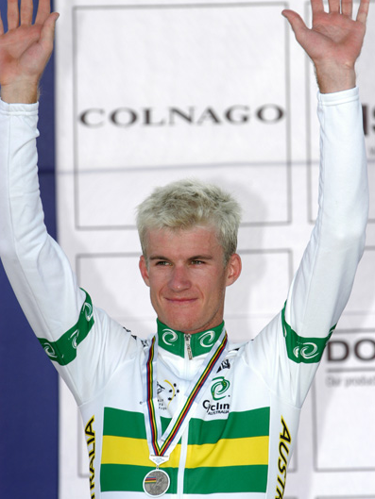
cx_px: 188
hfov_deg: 4.5
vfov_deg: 6.1
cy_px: 280
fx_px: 4721
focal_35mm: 327
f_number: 4.5
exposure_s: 1/180
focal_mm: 200
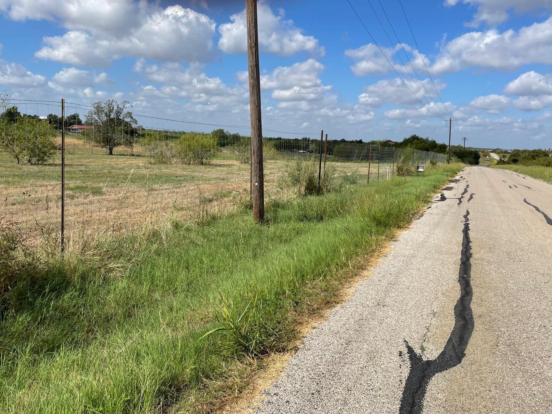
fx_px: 478
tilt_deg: -6.5
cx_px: 272
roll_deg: -2.5
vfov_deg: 46.8
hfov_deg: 60.0
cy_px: 198
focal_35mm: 30
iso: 32
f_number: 1.6
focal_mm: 4.2
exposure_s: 1/5291
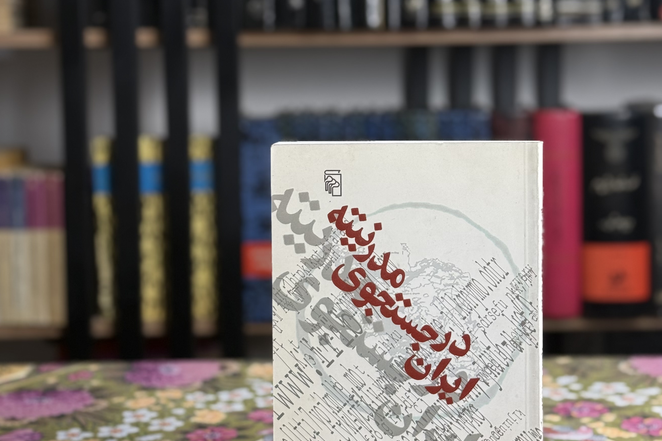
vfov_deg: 17.6
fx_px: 1416
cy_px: 127
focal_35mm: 77
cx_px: 380
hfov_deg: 26.3
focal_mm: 6.76
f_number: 1.78
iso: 50
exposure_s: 1/100
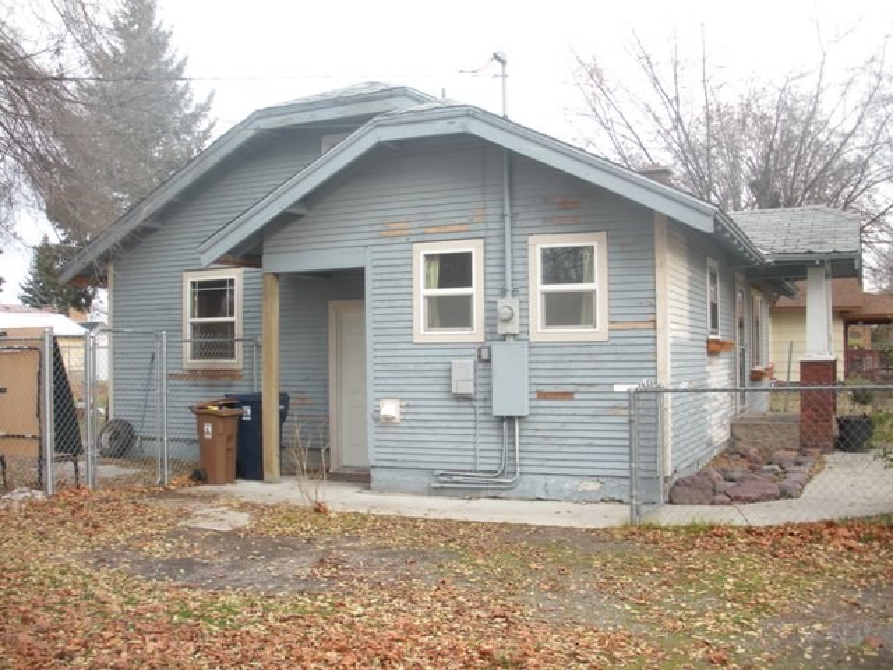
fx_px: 903
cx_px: 446
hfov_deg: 52.6
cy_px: 335
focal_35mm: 35
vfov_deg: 40.7
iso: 115
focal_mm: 6.3
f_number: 3.5
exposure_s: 1/62.3
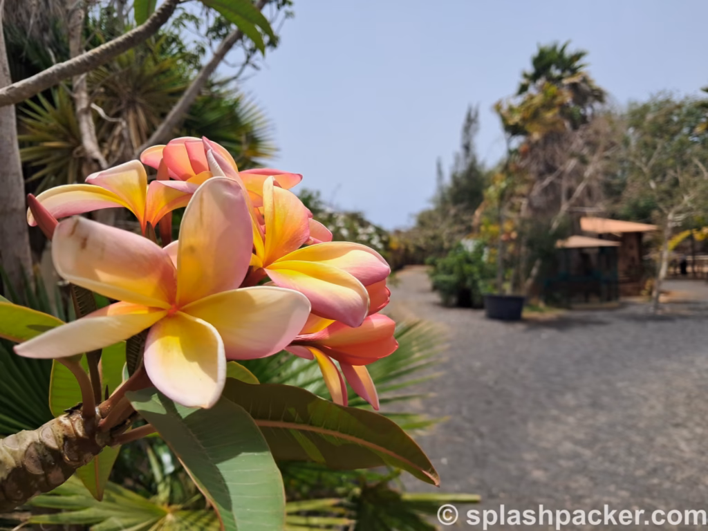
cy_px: 266
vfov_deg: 51.4
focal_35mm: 27
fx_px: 552
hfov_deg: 65.3
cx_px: 354
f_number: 1.8
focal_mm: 4
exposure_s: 1/753
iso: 50
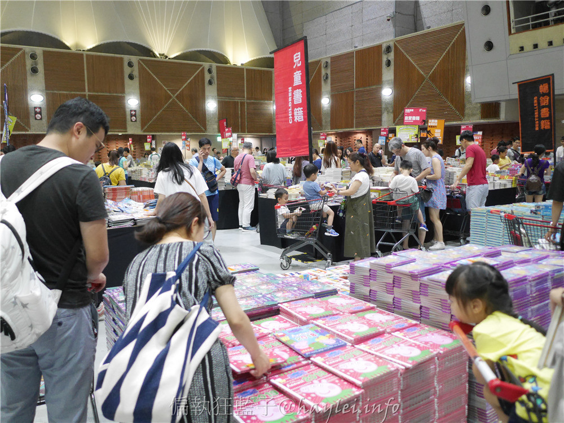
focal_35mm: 30
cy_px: 212
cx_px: 282
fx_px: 489
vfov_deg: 46.8
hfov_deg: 60.0
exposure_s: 1/125
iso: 2500
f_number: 1.7
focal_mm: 15
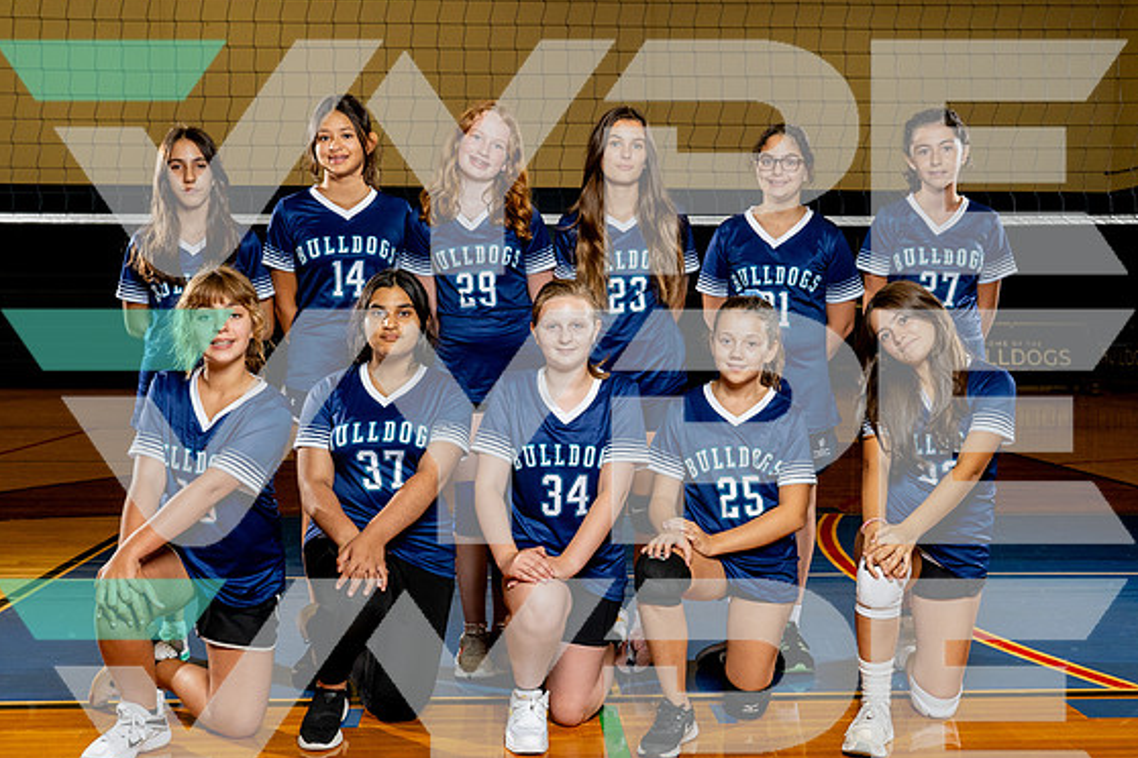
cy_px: 422
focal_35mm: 44
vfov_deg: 30.5
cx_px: 576
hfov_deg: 44.5
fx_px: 1391
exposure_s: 1/250
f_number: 8
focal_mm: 35
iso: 1250
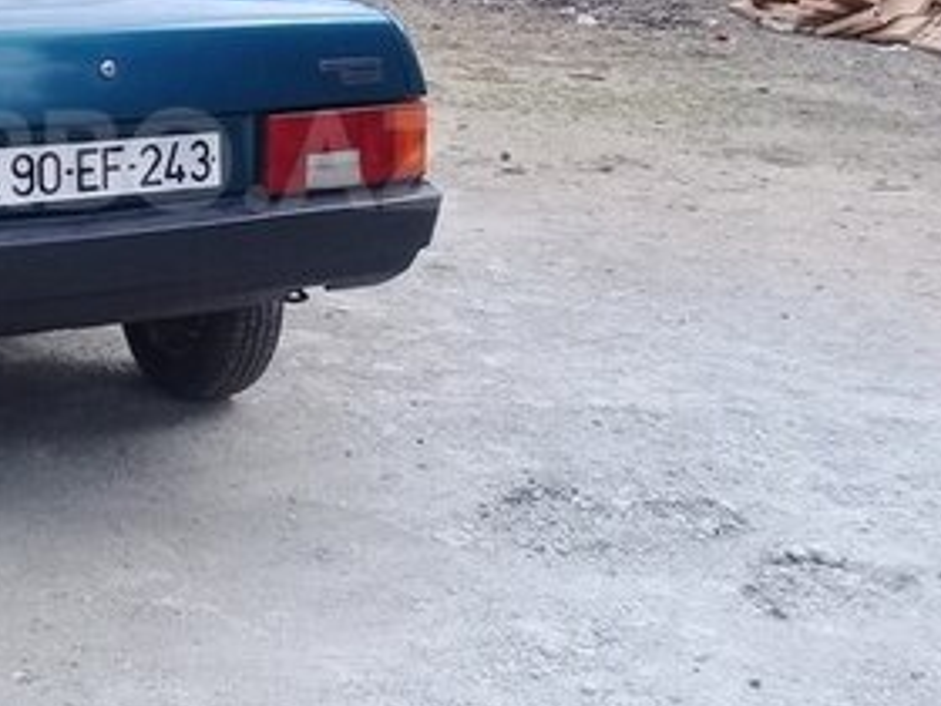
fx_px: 1984
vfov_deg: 20.0
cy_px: 160
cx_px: 114
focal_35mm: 73
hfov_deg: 25.9
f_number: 2.2
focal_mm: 3.3
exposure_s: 1/602
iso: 50
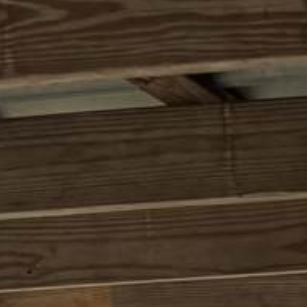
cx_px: 881
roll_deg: +1.4
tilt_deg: -6.5
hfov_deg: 9.4
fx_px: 1525
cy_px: 704
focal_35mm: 152
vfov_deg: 10.2
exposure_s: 1/107
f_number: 1.6
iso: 125
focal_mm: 5.96
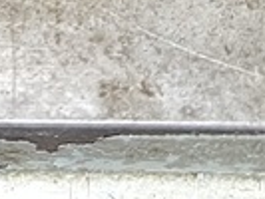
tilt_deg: -53.1
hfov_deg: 15.1
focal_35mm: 125
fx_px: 958
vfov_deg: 10.3
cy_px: -273
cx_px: -74
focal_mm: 5.7
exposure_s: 1/30
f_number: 1.5
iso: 800
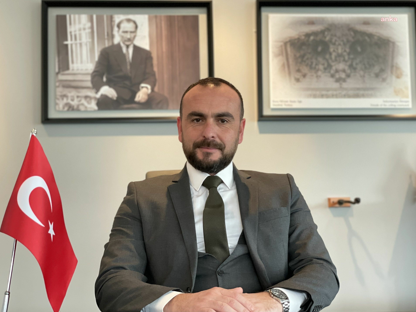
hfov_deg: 34.9
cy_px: 157
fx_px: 661
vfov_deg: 26.6
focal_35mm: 55
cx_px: 202
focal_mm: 6
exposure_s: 1/33
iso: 250
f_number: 2
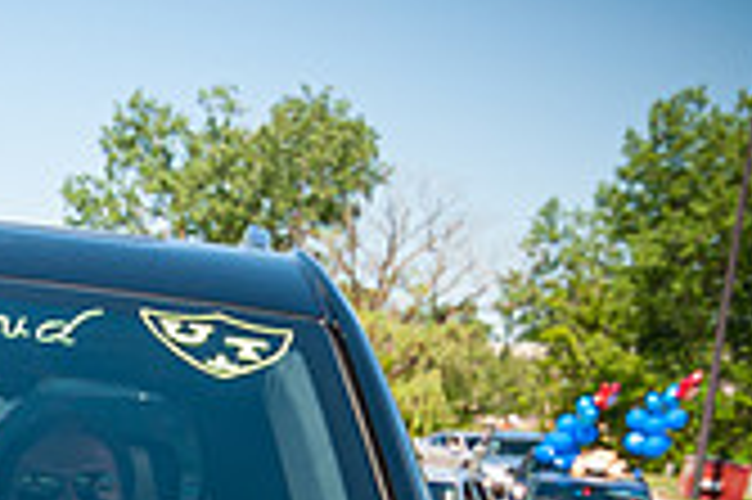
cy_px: 628
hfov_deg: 18.5
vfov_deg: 14.0
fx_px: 1962
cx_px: -455
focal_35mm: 94
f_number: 8
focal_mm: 18
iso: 200
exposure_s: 1/250
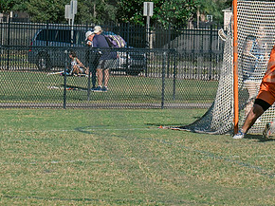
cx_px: 206
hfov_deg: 5.8
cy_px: 24
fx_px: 2723
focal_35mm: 343
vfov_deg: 4.3
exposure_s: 1/1600
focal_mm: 70
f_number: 5.6
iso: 250
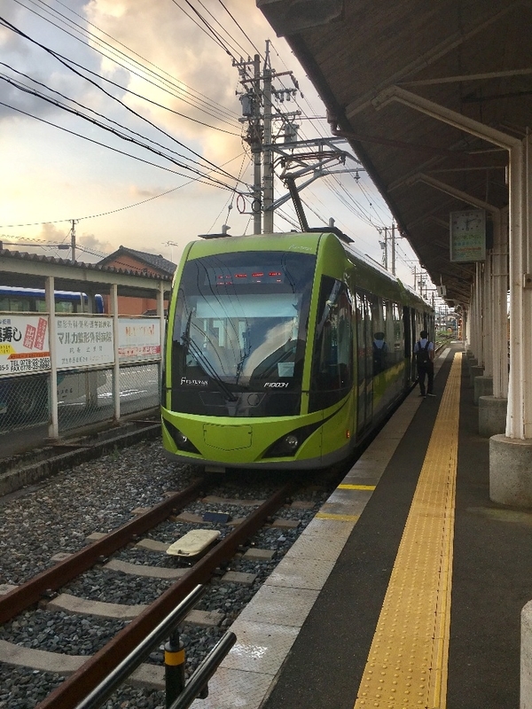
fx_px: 594
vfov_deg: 61.7
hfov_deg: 48.2
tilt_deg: -2.5
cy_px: 354
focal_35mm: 29
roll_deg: +0.4
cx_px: 266
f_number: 2.2
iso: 25
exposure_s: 1/557
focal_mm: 4.15
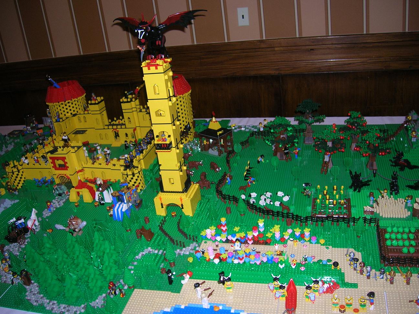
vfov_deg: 41.8
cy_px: 157
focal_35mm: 34
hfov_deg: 54.0
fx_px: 412
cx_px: 210
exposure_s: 1/60.1
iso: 53
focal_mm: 5.7
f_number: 2.9
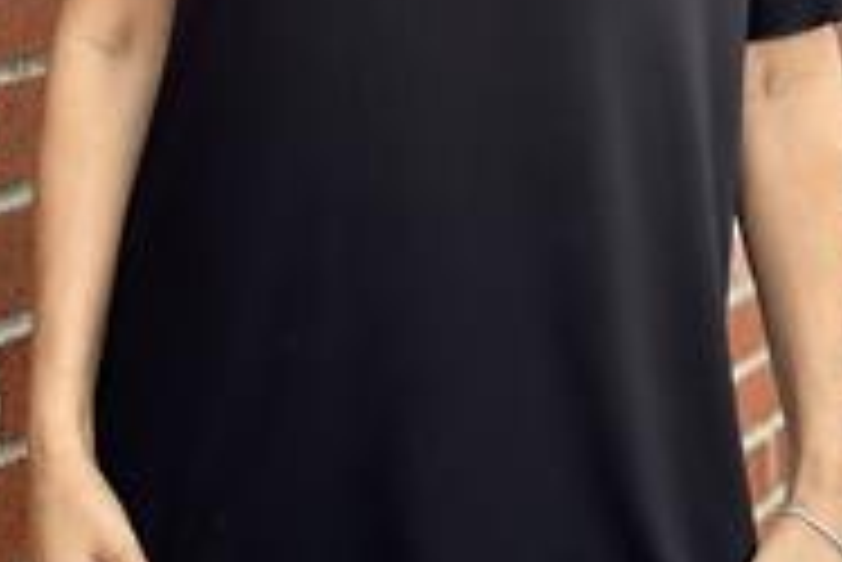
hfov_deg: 15.2
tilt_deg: -2.1
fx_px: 3160
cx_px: 432
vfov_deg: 9.9
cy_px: -229
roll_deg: +1.7
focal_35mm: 135
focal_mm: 6.86
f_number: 1.78
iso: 80
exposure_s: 1/306
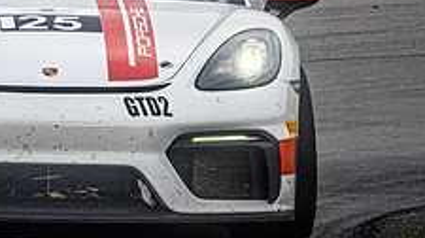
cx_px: 132
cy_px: 78
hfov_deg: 1.8
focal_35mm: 1184
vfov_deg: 1.0
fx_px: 13329
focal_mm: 210
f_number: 13
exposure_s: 1/320
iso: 400
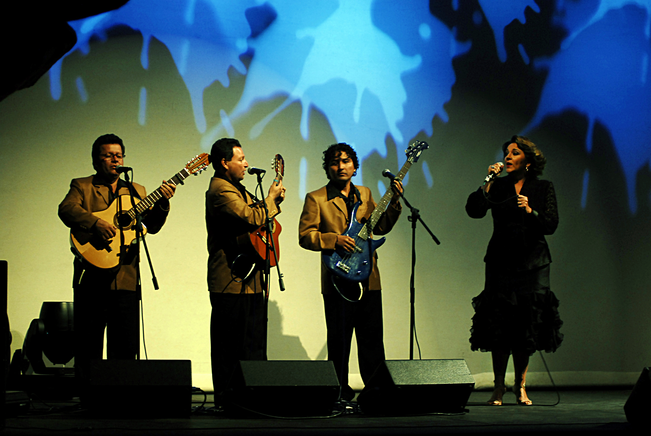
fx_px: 2173
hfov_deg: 17.0
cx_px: 326
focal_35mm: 120
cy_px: 218
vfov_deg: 11.5
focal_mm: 80
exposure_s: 1/40
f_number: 2.8
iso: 400
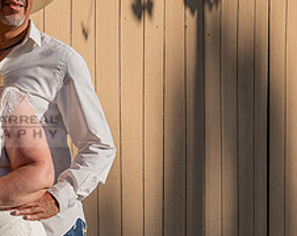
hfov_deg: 11.3
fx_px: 1483
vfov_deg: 9.1
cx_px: -42
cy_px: 116
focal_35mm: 169
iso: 200
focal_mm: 70
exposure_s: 1/400
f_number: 10
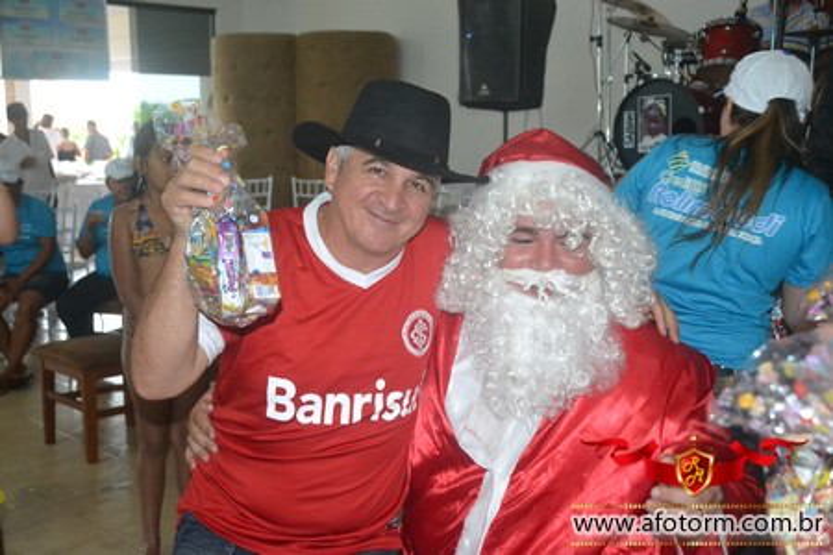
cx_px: 416
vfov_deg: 31.9
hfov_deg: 46.4
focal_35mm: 42
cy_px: 278
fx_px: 972
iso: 3200
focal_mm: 28
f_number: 4
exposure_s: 1/60
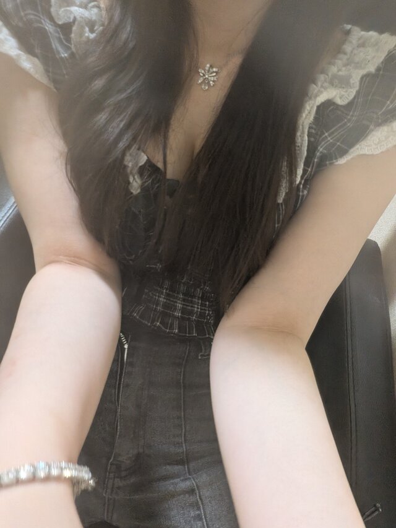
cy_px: 264
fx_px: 320
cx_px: 198
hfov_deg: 63.5
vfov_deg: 79.0
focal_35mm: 21
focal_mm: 2.74
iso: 846
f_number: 2.2
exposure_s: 1/24
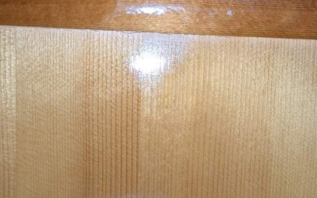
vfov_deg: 26.8
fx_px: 415
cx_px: 168
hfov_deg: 41.8
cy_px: 83
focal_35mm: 48
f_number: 1.89
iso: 67
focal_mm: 5.43
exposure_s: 1/60
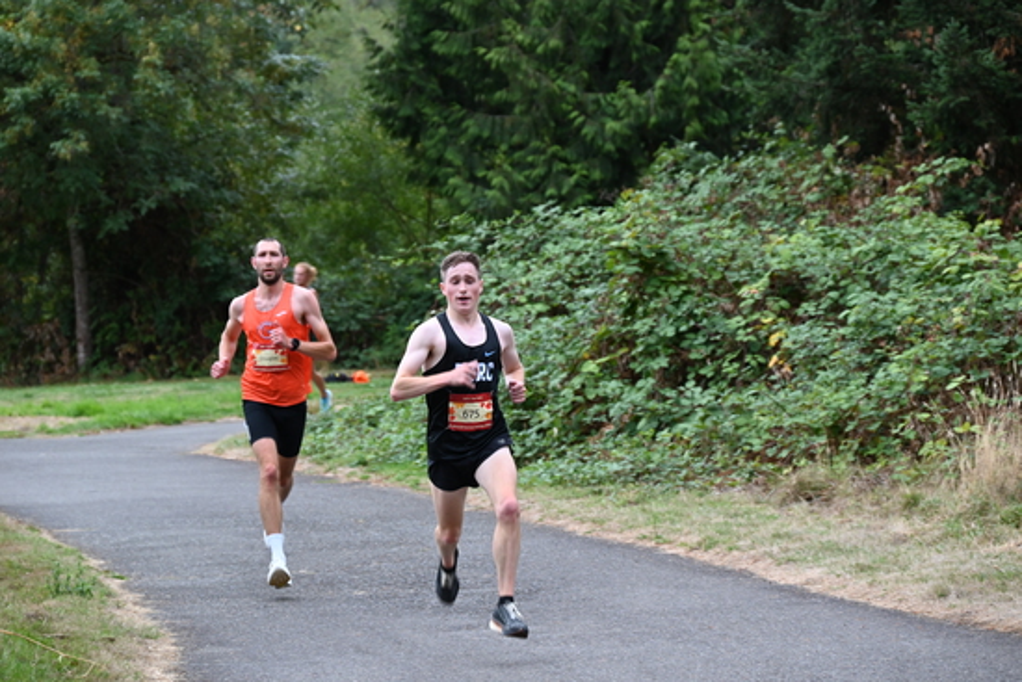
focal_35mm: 115
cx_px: 511
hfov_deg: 17.8
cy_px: 341
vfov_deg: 11.9
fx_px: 3265
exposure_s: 1/125
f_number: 6.3
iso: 900
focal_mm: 115
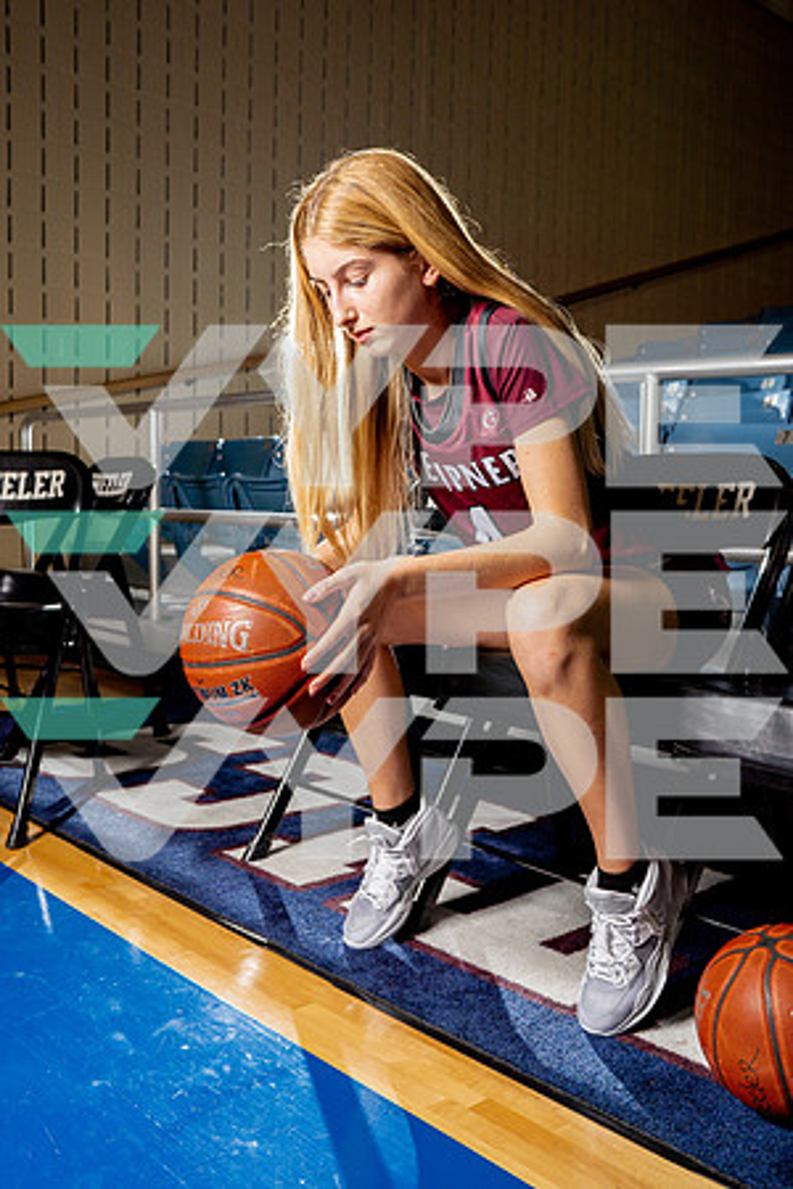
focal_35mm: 35
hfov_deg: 37.9
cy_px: 594
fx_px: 1156
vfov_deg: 54.4
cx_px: 396
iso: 320
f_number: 6.3
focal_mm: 35
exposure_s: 1/250
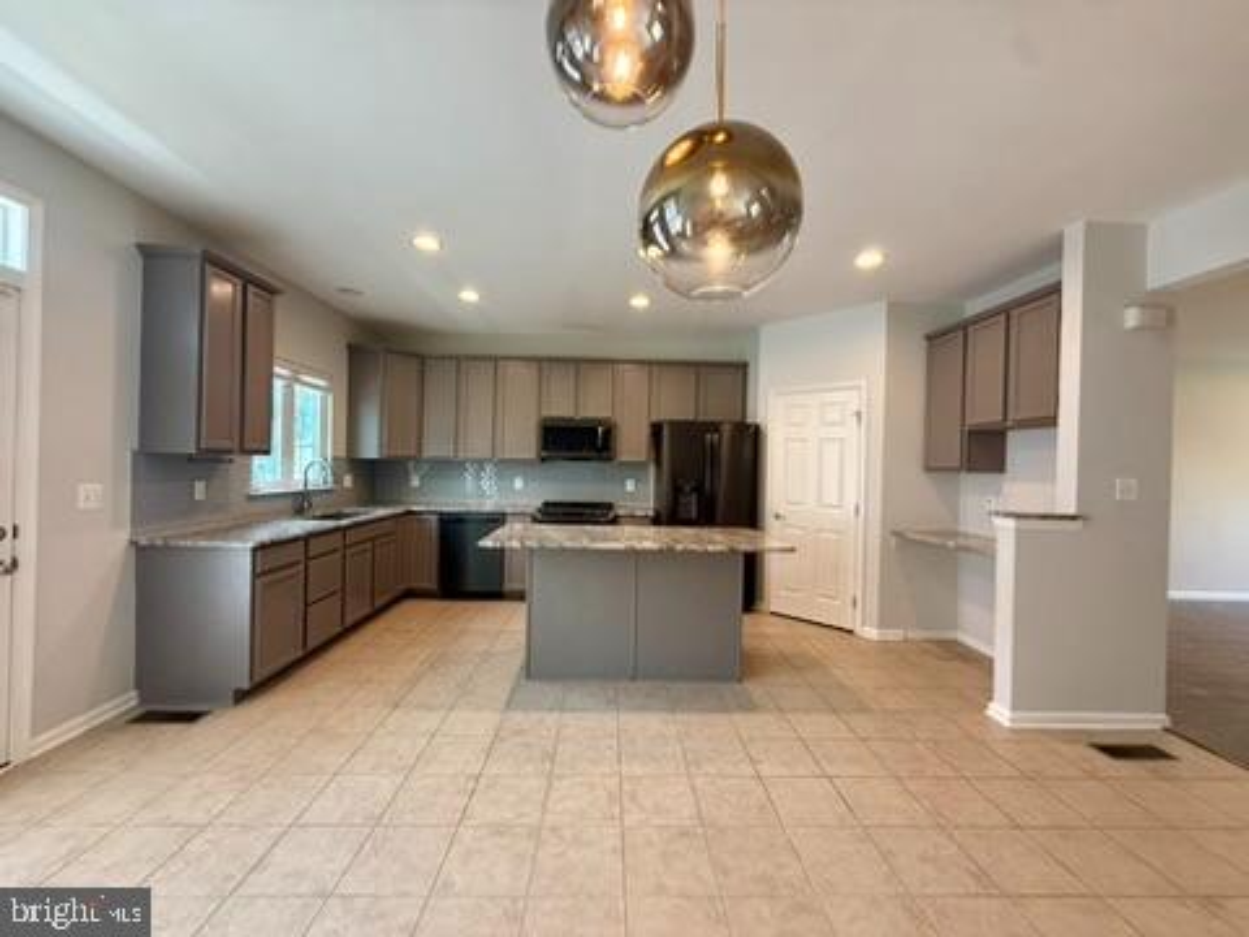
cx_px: 624
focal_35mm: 14
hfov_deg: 102.1
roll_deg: -2.1
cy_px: 468
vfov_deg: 85.7
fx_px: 505
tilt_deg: +0.6
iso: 250
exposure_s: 1/120
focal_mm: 2.22
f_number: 2.2
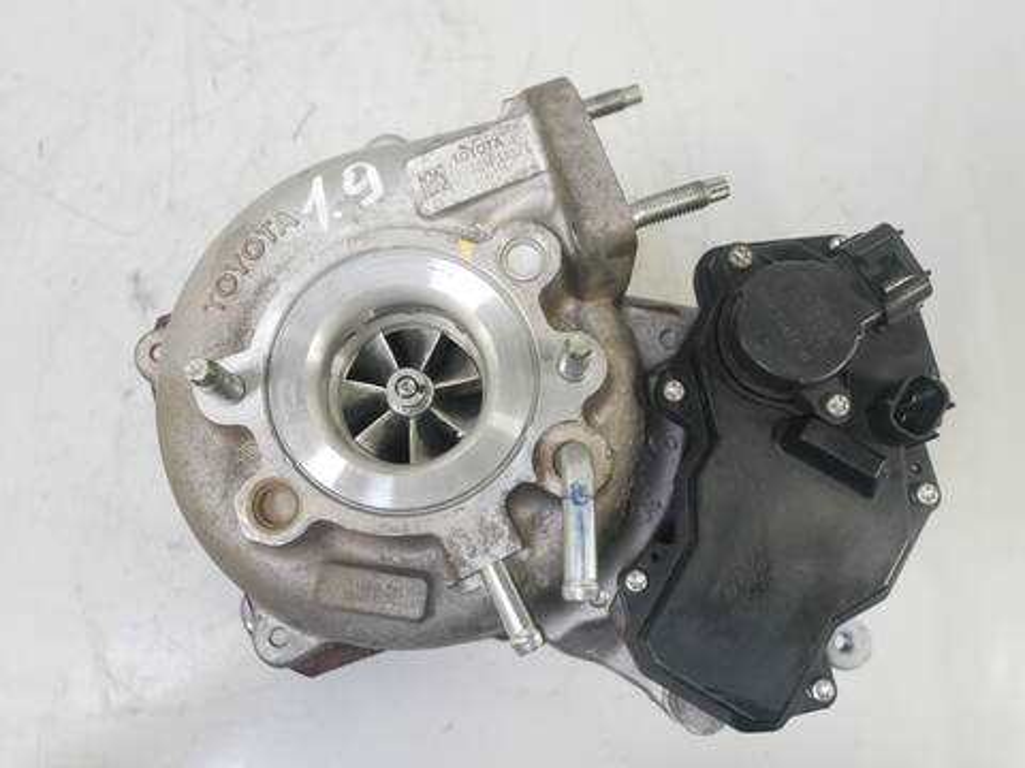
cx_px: 512
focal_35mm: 34
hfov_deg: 54.0
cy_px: 384
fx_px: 1007
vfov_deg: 41.8
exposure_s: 1/50
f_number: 4.1
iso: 3200
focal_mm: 17
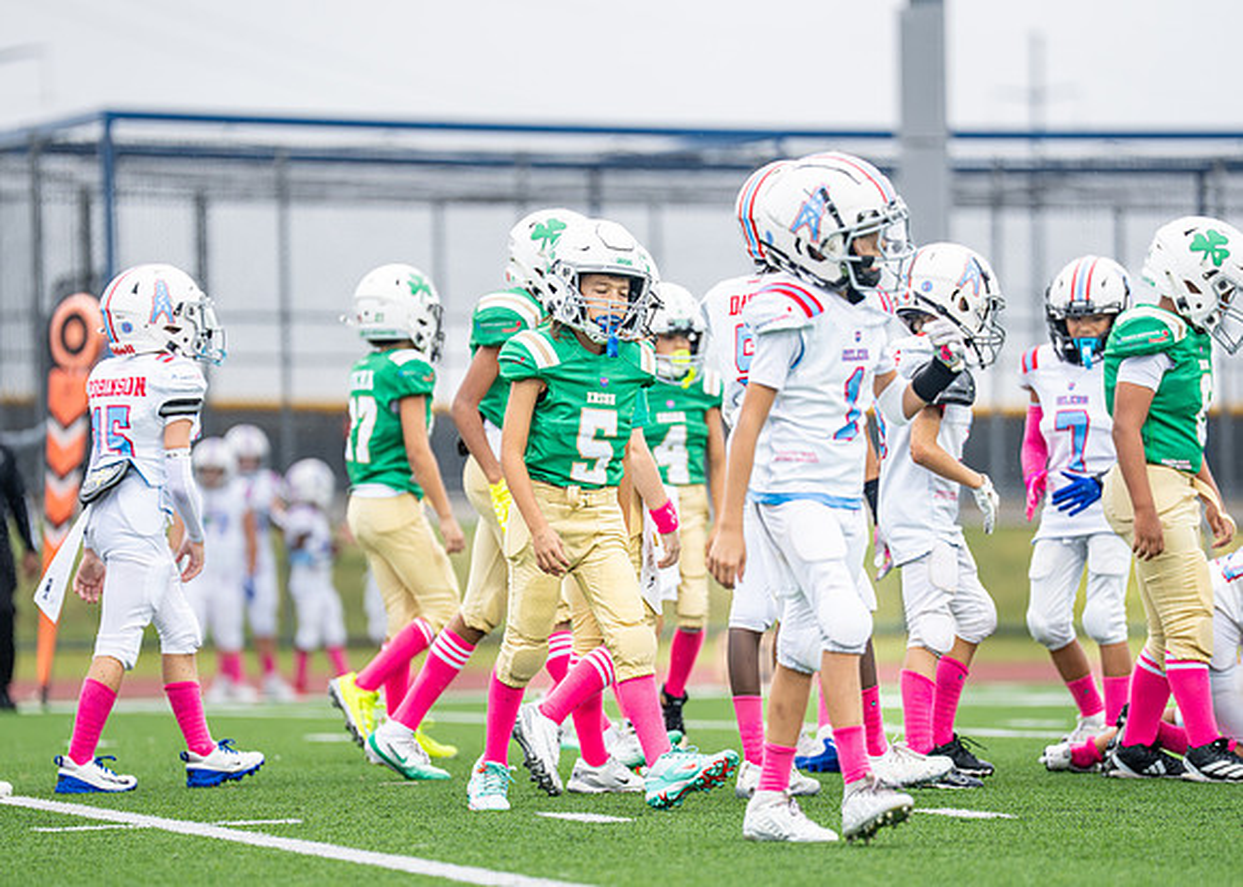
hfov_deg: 7.8
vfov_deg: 5.6
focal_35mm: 257
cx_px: 585
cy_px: 522
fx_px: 9066
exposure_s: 1/1000
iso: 500
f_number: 2.8
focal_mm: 200
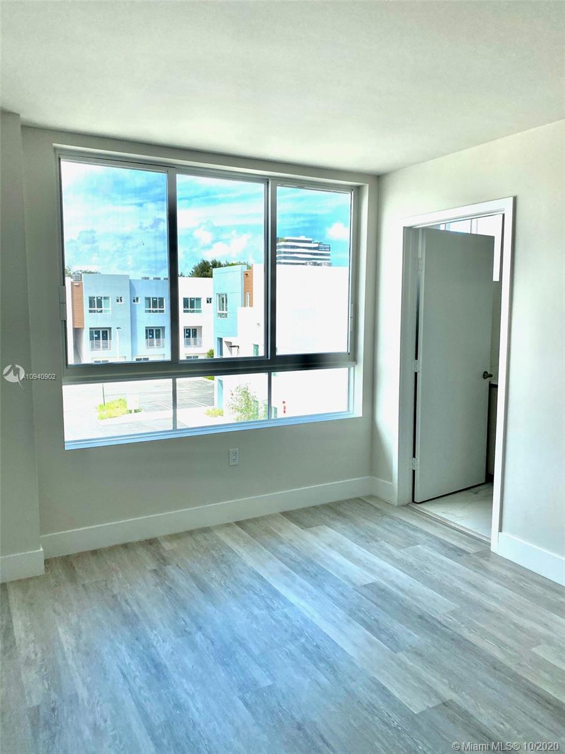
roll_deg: -0.6
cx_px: 282
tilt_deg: -6.7
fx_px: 566
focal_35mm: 26
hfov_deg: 53.1
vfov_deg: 67.3
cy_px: 377
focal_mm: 4.25
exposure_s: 1/1124
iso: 32
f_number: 1.8
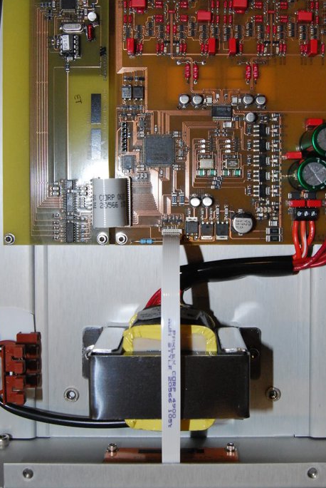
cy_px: 191
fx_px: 646
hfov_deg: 28.3
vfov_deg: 41.1
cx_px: 185
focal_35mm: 48
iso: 1600
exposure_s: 1/125
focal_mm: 23
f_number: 8
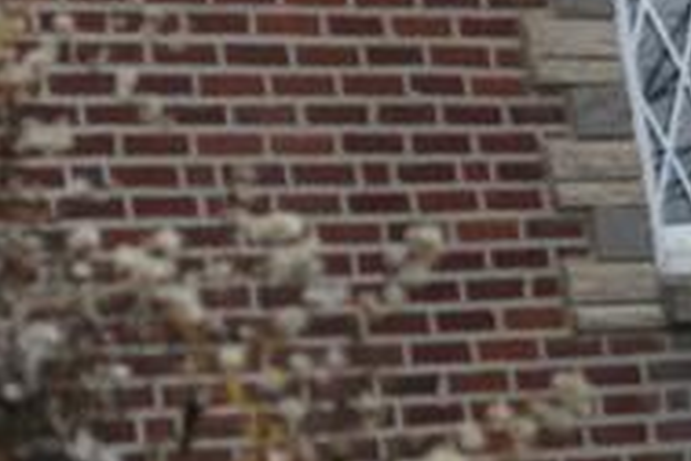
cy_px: -93
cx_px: -475
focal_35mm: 173
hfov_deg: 11.2
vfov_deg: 7.9
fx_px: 3320
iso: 400
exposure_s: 1/250
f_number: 8
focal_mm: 34
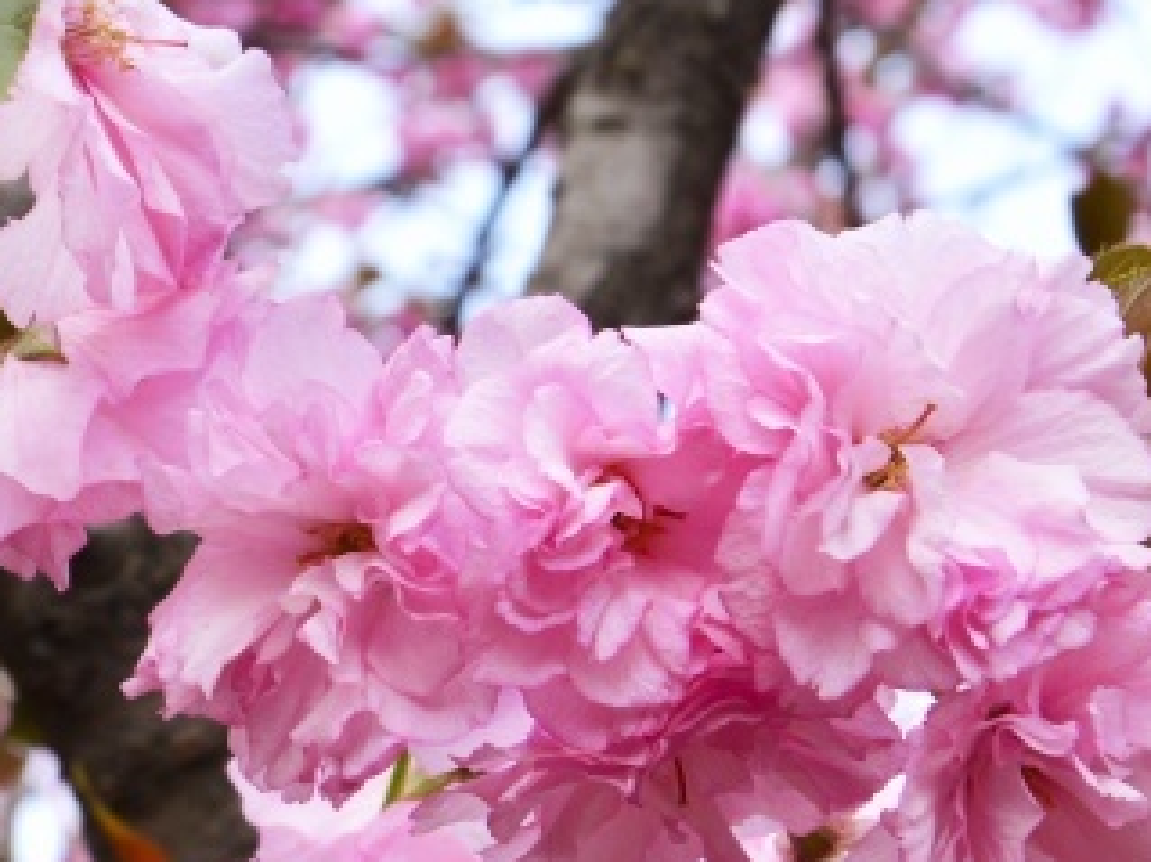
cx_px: 267
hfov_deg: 14.1
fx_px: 4620
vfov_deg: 10.7
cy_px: 514
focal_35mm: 139
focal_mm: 30
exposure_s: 1/160
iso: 200
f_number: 8
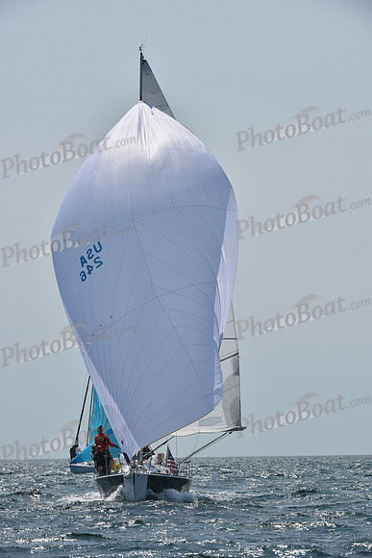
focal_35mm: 210
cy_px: 279
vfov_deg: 9.8
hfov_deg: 6.5
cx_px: 186
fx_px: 3253
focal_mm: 210
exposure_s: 1/1000
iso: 320
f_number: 13
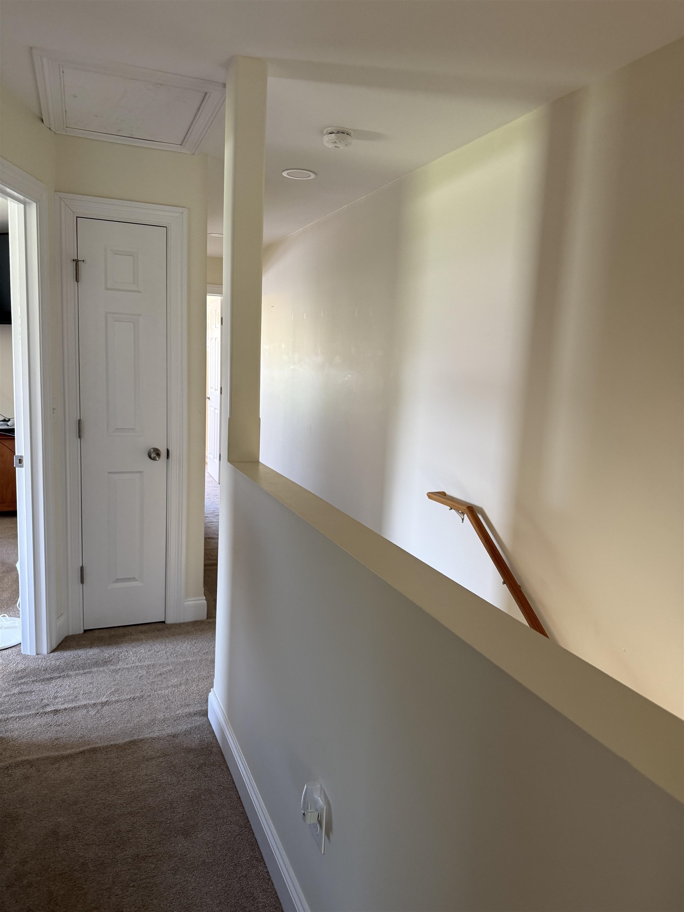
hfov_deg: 56.8
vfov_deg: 71.6
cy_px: 456
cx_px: 342
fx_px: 632
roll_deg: -2.4
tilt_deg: -9.0
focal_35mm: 24
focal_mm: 6.76
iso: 200
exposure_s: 1/60
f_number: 1.78
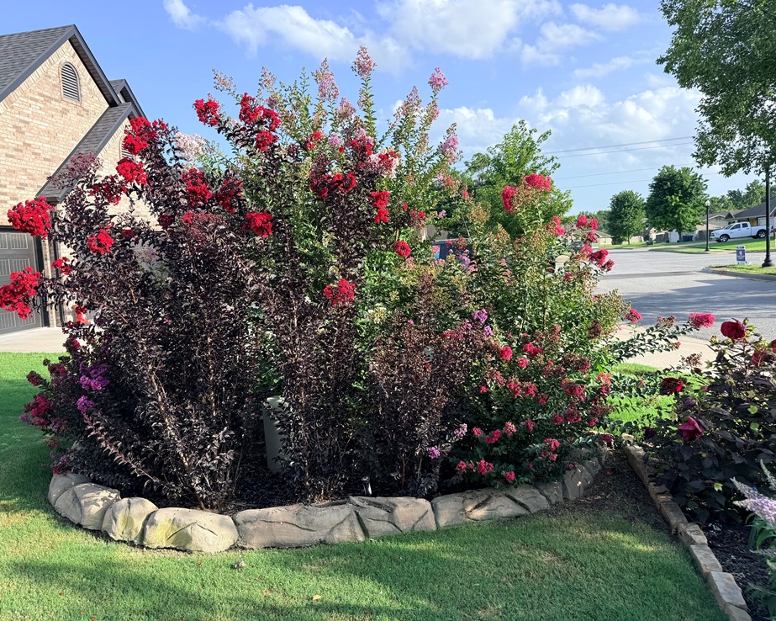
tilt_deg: -5.4
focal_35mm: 26
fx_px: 597
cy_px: 306
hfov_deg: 65.9
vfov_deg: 54.9
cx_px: 355
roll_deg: +2.6
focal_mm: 6.76
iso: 80
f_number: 1.78
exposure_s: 1/1522
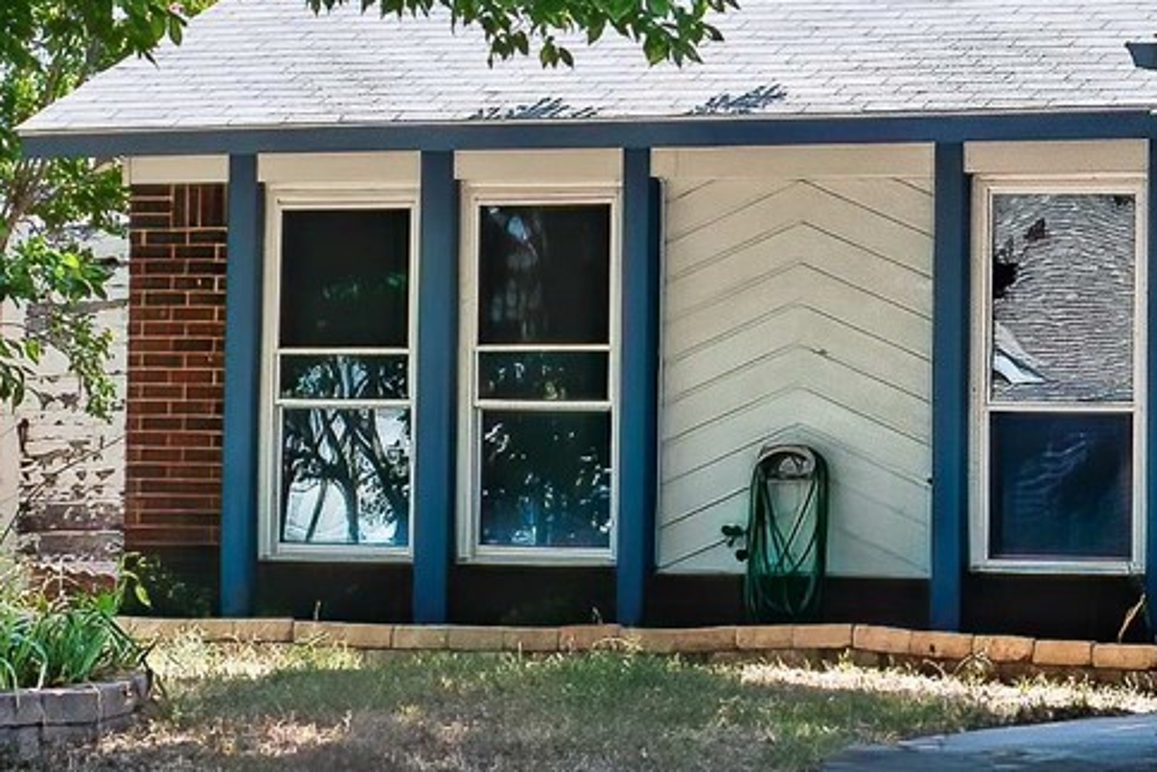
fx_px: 5626
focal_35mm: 175
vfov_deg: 7.8
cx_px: 1150
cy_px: 36
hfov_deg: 11.6
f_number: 11
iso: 200
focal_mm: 26
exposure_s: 1/160
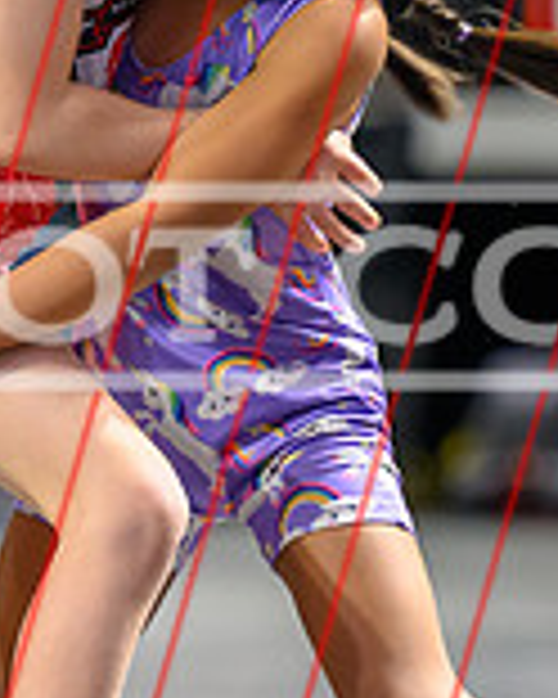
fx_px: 13047
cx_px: 57
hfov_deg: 2.4
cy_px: 467
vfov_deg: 3.1
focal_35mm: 632
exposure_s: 1/640
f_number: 2.8
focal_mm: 150
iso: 4500
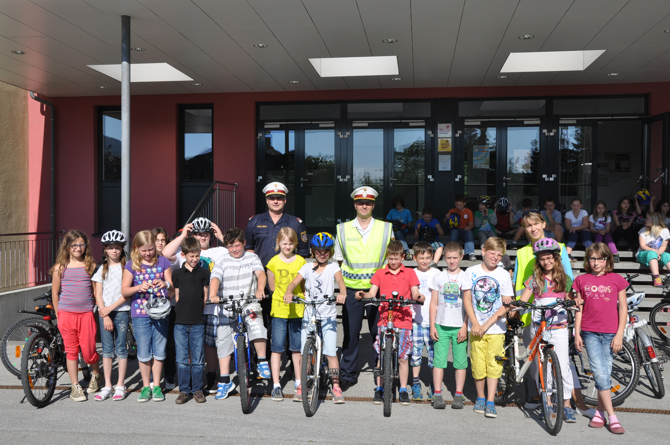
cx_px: 335
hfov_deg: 53.2
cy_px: 222
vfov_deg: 36.8
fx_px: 669
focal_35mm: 36
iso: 200
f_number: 10
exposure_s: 1/400
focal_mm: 24
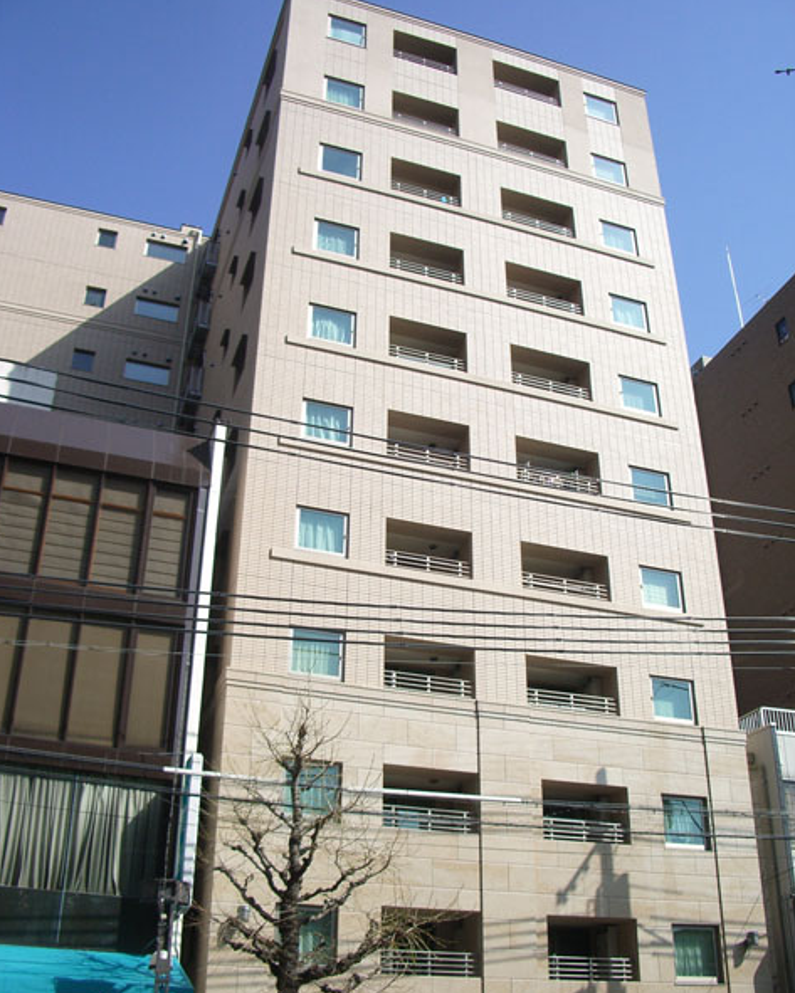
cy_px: 519
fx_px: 1088
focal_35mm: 37
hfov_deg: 40.1
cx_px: 395
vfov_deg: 49.1
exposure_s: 1/500
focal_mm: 5.8
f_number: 4.3
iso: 80
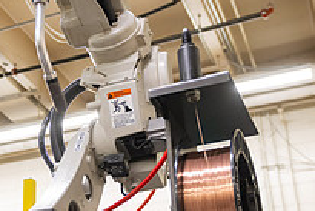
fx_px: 595
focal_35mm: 68
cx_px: 51
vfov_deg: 20.0
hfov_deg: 28.8
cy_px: 132
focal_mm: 24
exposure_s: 1/200
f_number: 2.8
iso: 1250
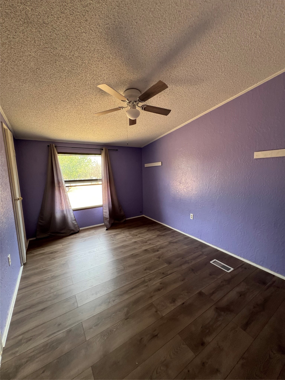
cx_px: 142
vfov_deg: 106.2
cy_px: 190
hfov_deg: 89.9
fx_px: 143
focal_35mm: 13
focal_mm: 1.57
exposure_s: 1/99
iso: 100
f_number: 1.8
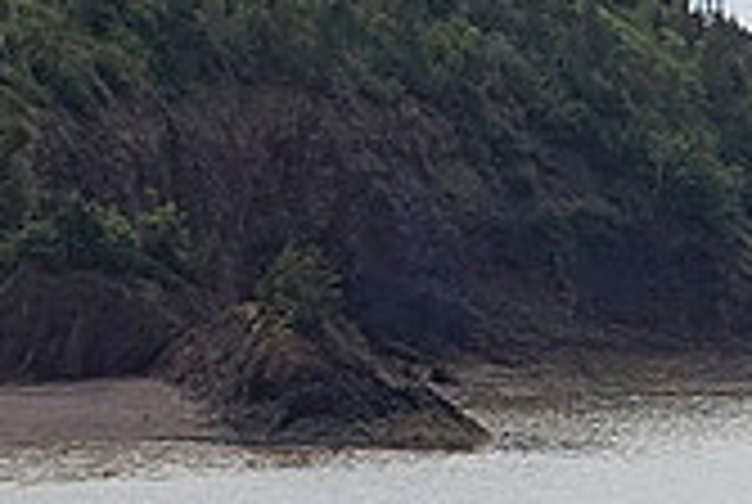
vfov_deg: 4.8
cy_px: -20
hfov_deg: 7.2
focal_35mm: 286
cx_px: 81
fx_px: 5979
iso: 800
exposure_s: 1/2000
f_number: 11
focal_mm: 55
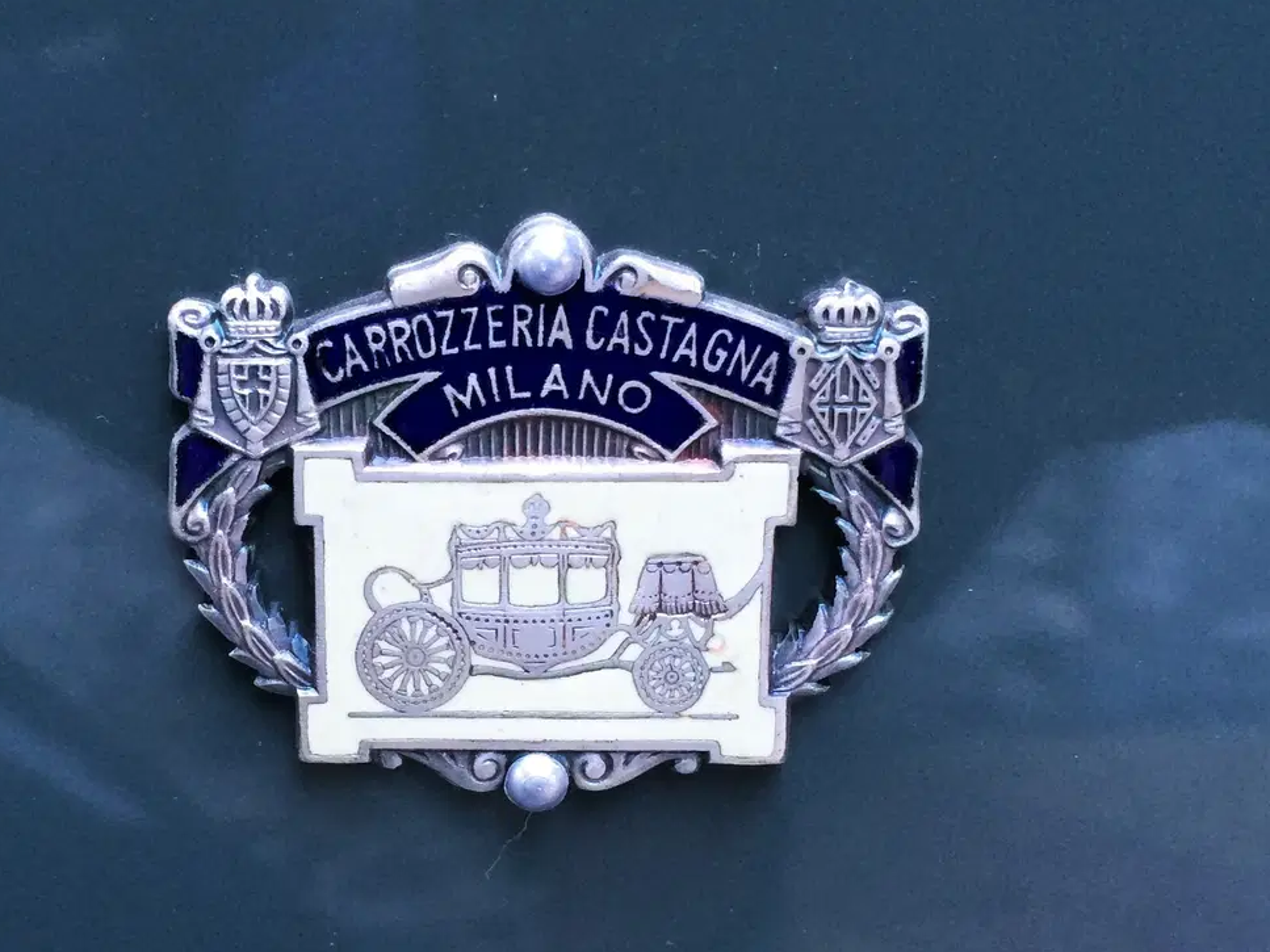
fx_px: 1321
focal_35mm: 36
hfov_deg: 51.2
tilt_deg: -10.6
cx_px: 545
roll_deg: -0.4
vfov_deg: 39.6
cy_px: 536
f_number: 2.2
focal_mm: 4.15
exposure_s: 1/33
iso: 64
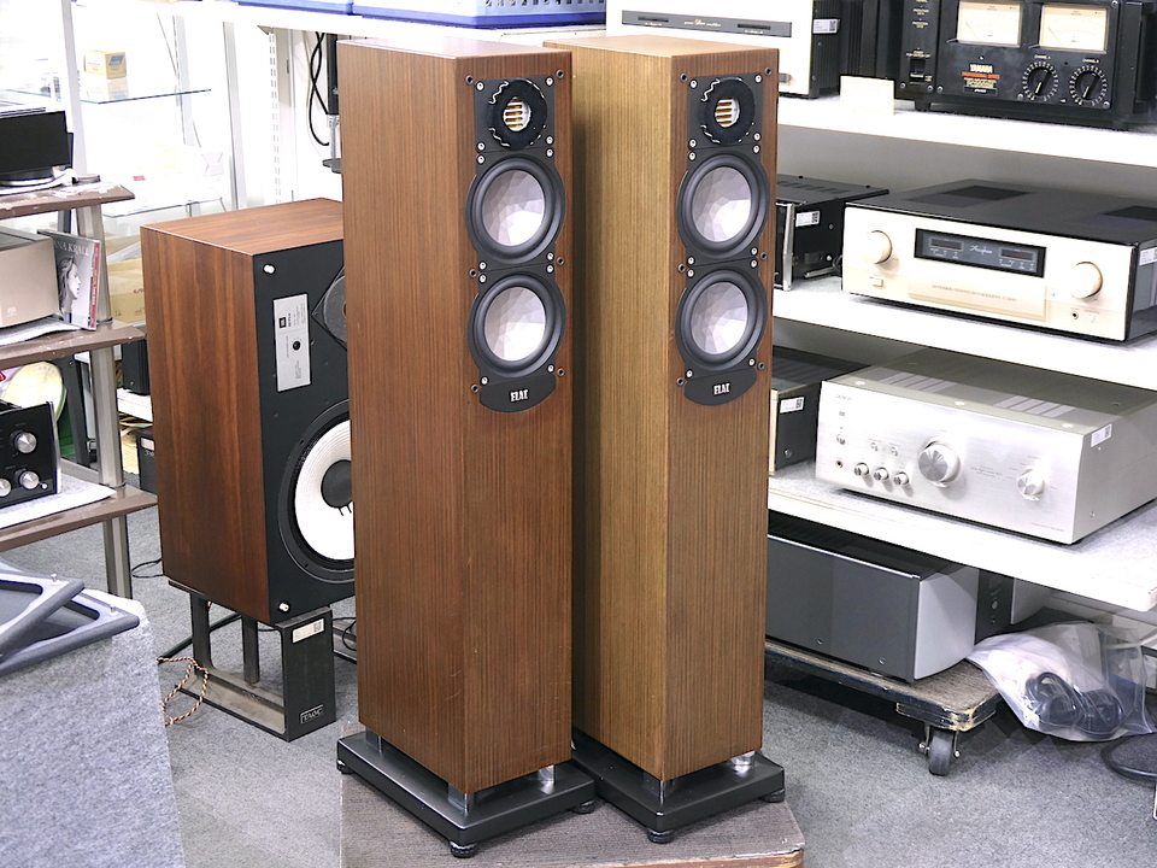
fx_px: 1805
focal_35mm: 54
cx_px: 578
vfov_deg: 27.0
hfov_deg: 35.5
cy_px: 434
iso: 100
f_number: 4.1
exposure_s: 1/1.6
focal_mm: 9.6
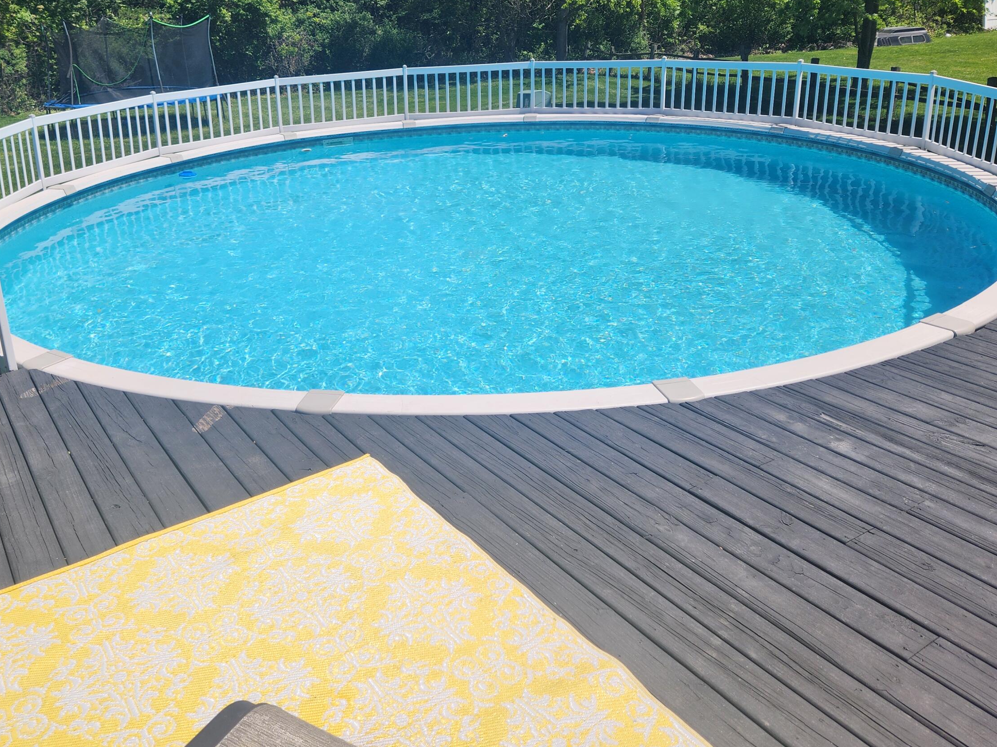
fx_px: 893
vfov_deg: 45.0
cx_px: 429
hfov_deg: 58.1
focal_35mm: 31
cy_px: 269
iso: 20
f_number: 1.8
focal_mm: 5.4
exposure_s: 1/2537
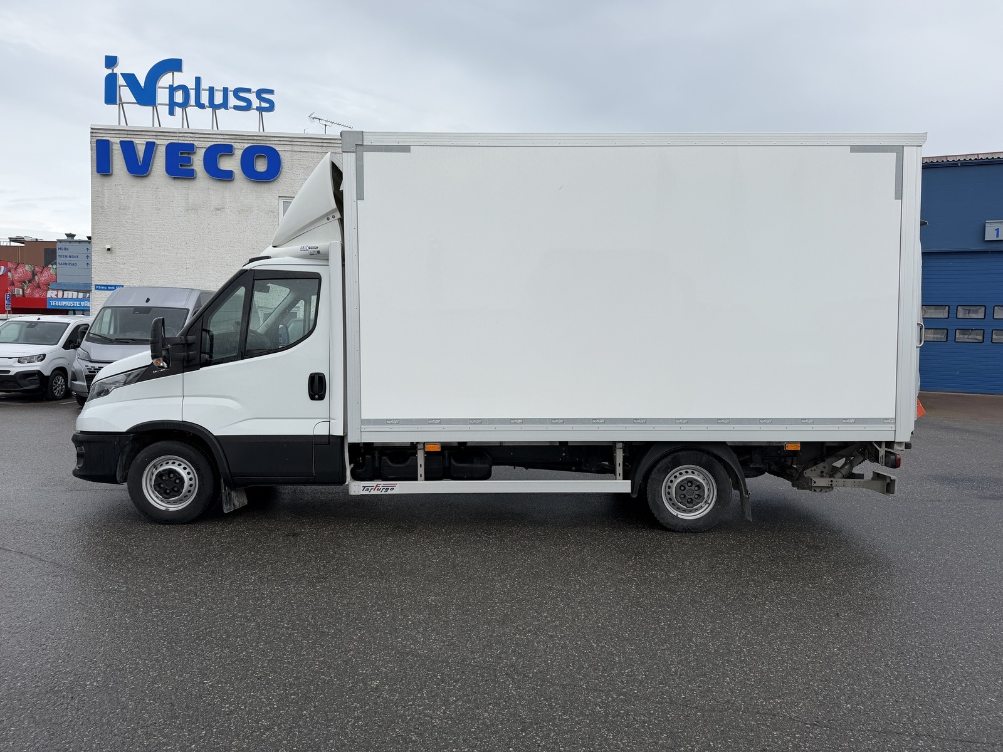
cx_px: 502
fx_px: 695
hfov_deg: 71.6
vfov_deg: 56.8
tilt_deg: -3.4
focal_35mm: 24
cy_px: 376
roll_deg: -1.6
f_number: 1.78
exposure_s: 1/2169
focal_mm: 6.76
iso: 80
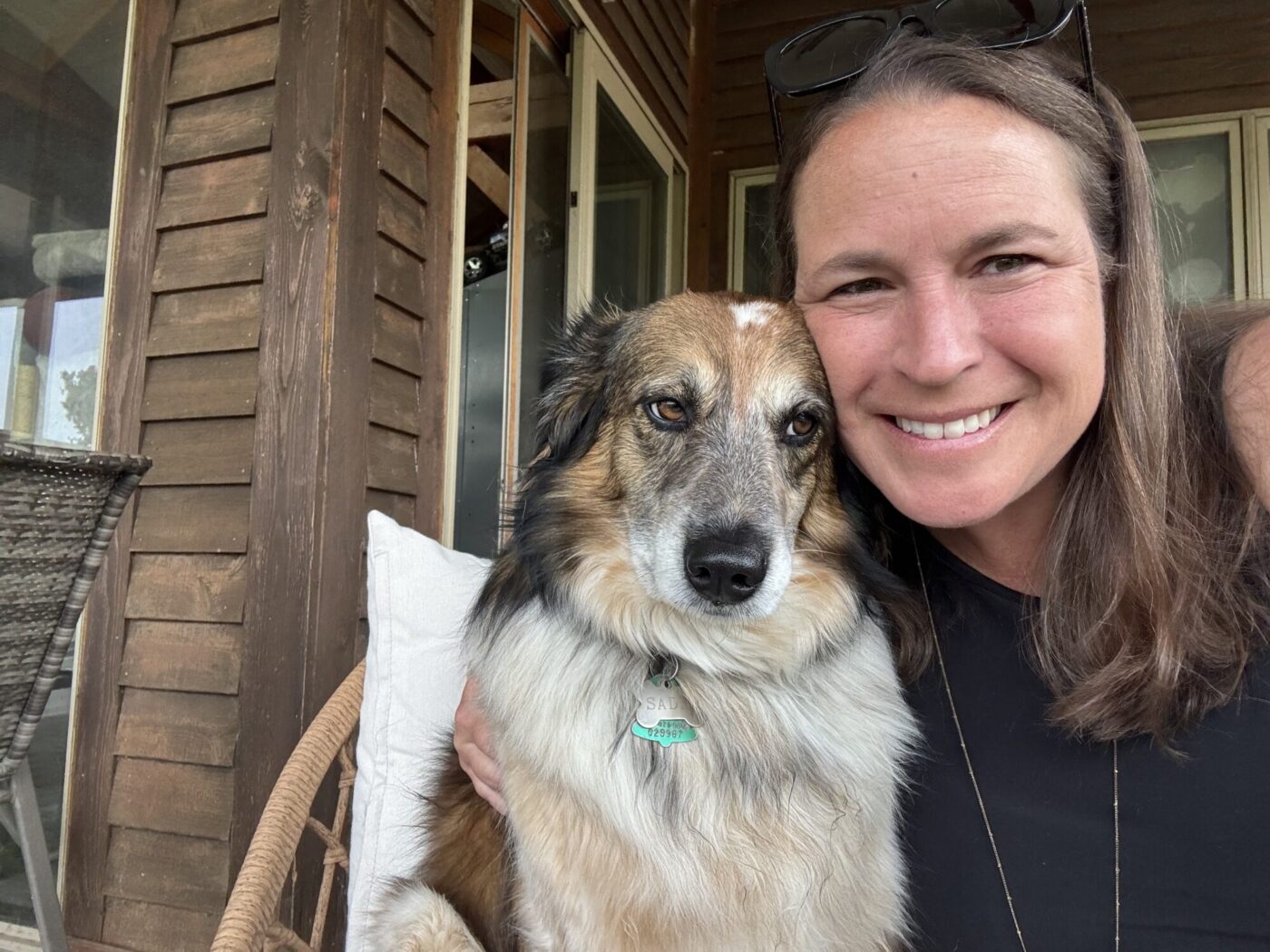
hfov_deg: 73.9
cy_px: 476
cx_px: 635
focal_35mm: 23
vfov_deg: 58.9
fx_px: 844
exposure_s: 1/121
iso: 25
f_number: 1.9
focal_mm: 2.69
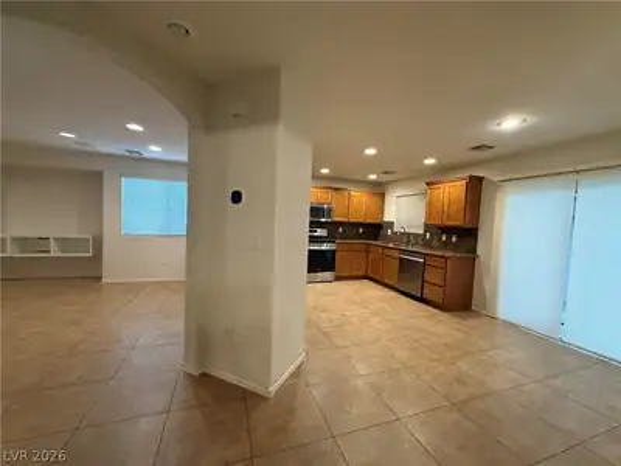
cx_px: 310
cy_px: 233
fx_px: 251
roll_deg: -2.3
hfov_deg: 102.1
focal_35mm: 14
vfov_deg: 85.7
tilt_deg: -2.2
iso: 250
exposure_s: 1/60
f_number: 2.2
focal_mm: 2.22
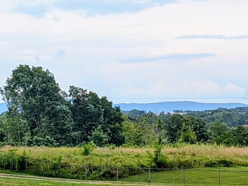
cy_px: 116
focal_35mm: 151
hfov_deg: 13.0
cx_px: 192
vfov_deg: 9.8
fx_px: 1083
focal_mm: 6.9
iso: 27
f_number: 1.68
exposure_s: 1/776
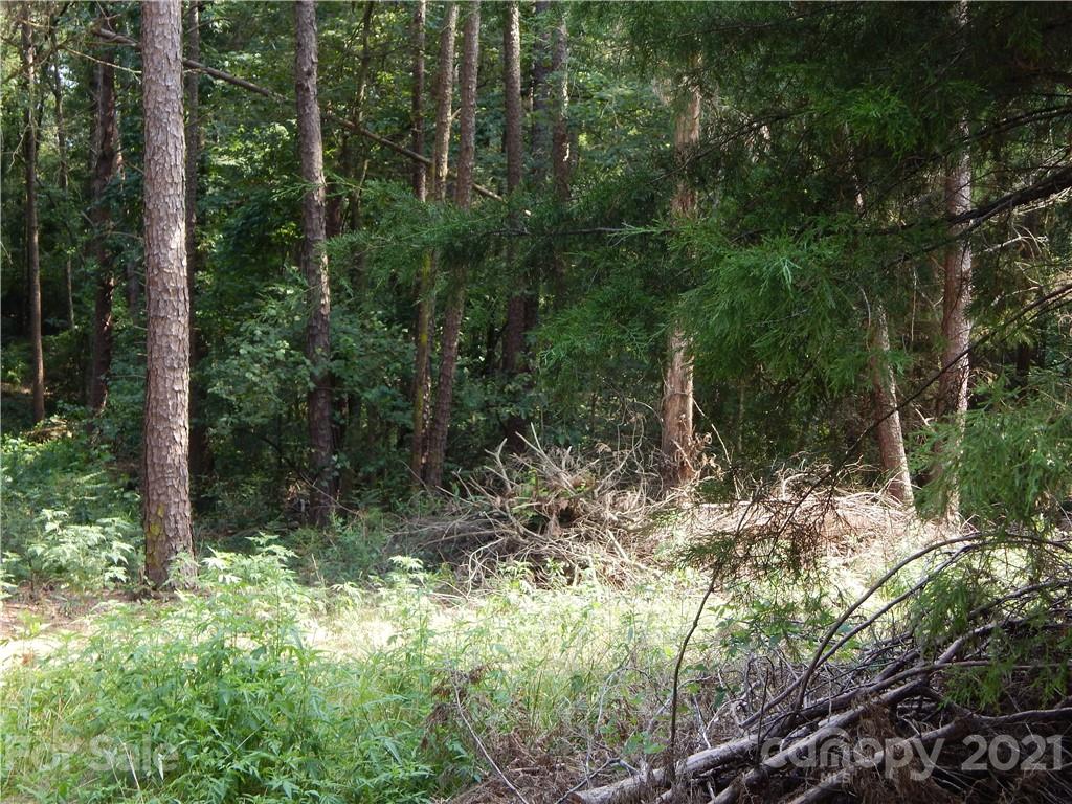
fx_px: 1672
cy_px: 402
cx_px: 536
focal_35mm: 54
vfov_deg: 27.0
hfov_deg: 35.5
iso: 125
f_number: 3.8
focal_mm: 9.7
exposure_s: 1/80
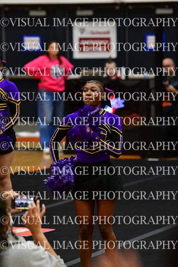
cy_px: 134
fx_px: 1890
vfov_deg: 8.1
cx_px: 89
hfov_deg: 5.4
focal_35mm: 255
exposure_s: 1/500
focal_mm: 170
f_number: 4
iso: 4000
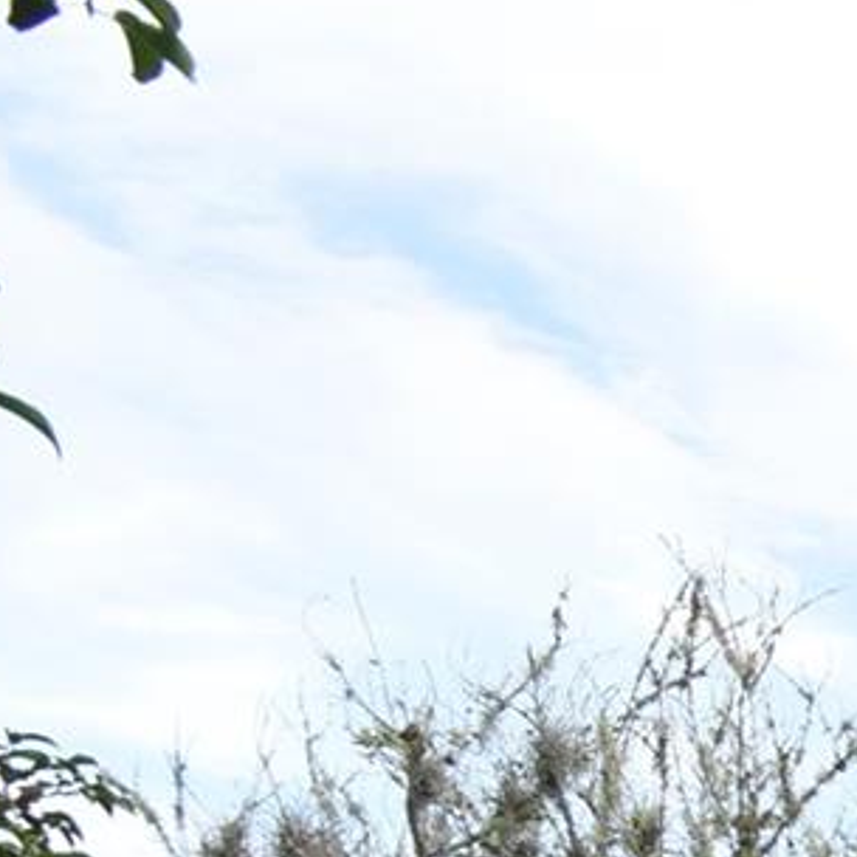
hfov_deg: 14.5
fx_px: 1877
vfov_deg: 20.8
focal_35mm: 67
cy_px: 1373
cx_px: 2128
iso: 100
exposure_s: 1/125
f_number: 5.6
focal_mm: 10
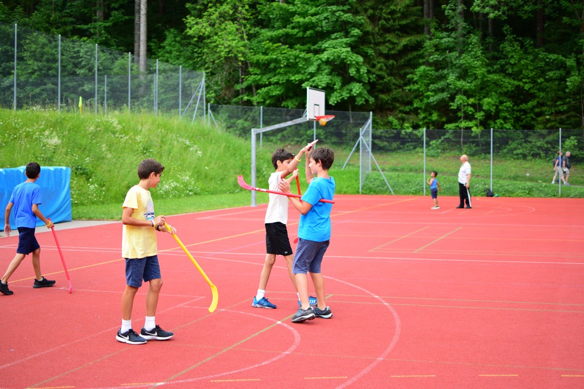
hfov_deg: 37.8
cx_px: 292
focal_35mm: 52
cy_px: 194
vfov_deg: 25.8
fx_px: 852
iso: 720
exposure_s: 1/3200
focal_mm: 35
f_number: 1.8
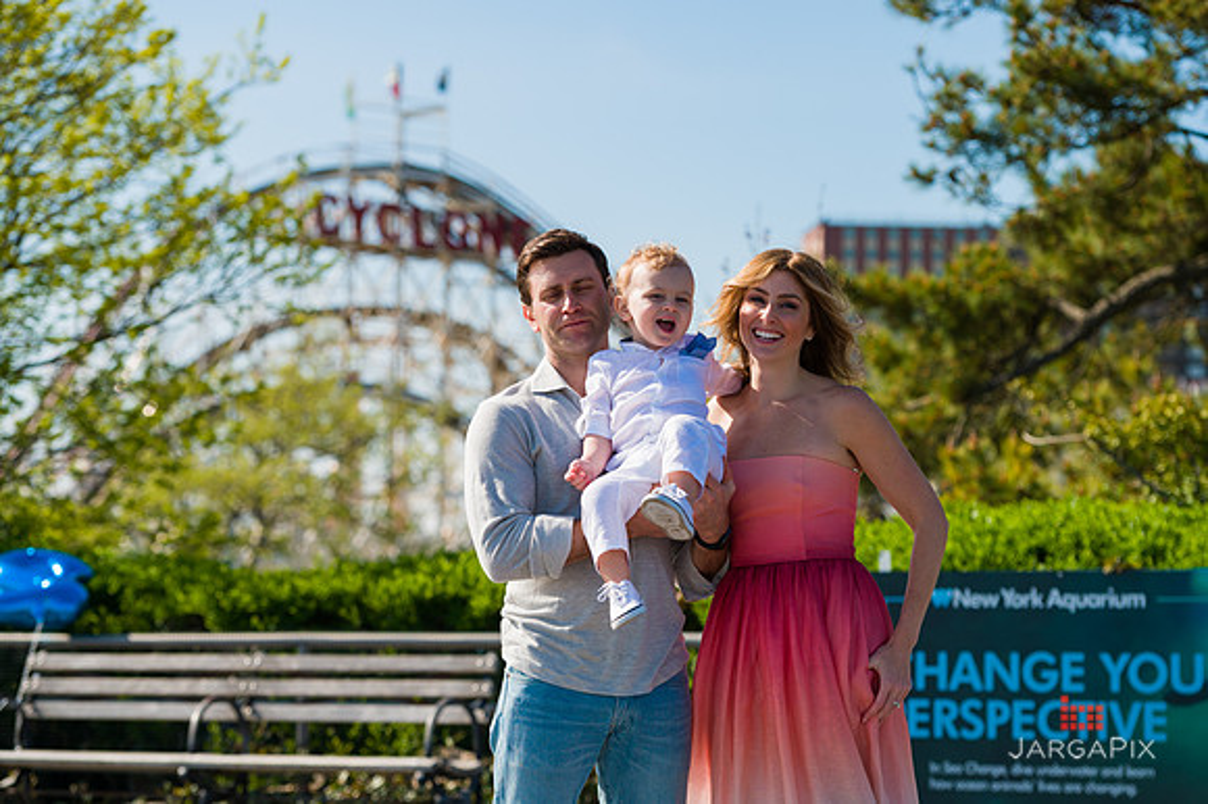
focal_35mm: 105
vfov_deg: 13.0
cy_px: 402
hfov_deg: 19.5
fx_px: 3521
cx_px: 604
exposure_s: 1/2500
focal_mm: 105
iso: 200
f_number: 5
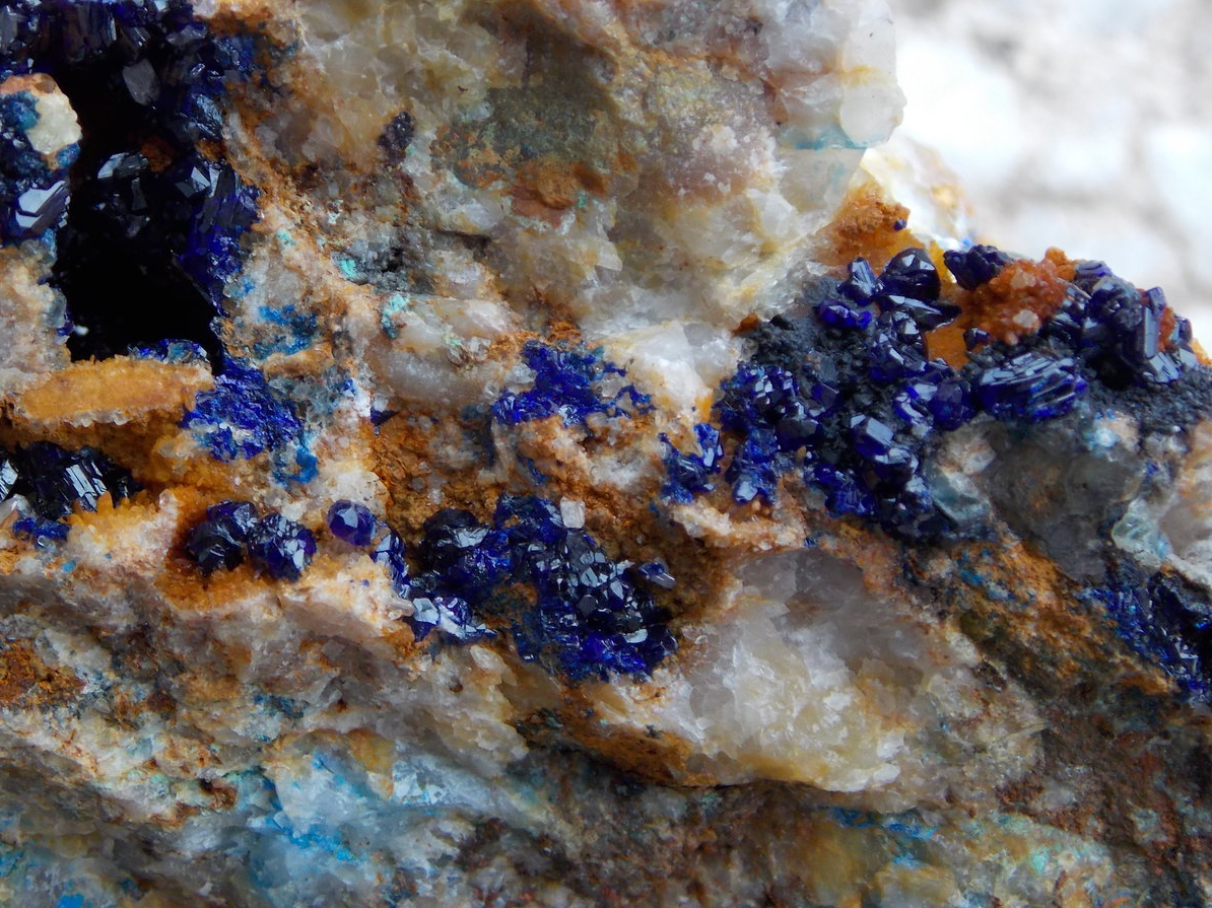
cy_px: 402
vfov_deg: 11.4
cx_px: 401
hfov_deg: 15.1
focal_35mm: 130
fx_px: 4551
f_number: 4.6
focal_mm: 17.2
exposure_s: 1/30
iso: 200
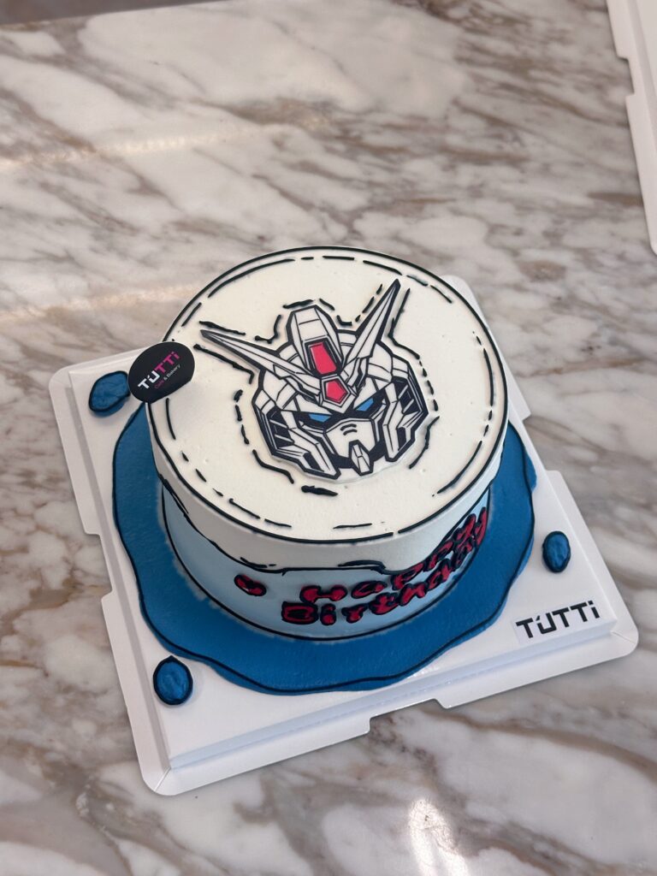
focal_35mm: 48
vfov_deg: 39.7
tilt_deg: -56.8
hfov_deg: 30.3
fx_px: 1215
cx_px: 328
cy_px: 438
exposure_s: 1/50
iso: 160
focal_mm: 6.86
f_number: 1.78
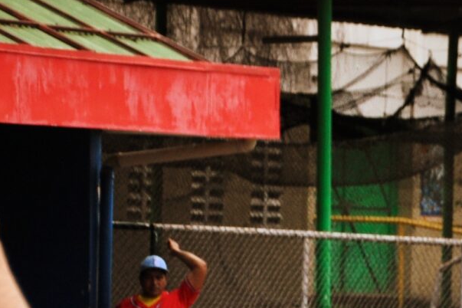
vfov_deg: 3.7
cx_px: 513
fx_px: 4735
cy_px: 624
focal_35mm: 369
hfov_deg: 5.6
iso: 500
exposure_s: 1/1000
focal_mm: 58
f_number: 5
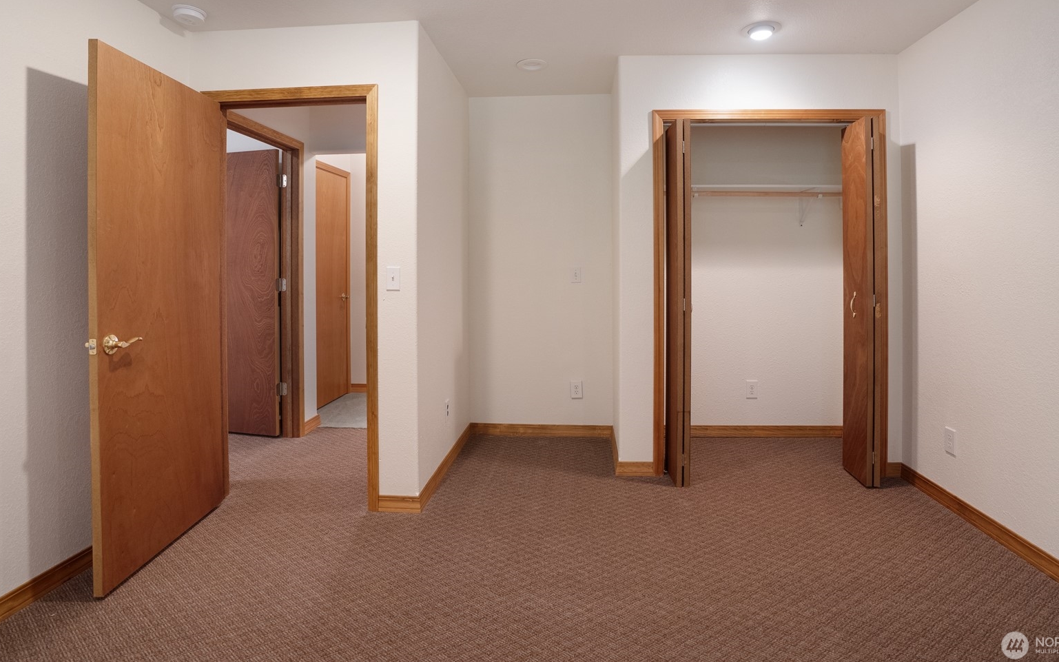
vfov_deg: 64.8
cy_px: 288
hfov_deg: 91.0
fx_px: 520
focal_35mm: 18
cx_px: 552
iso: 5000
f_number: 4
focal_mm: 16
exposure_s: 1/30
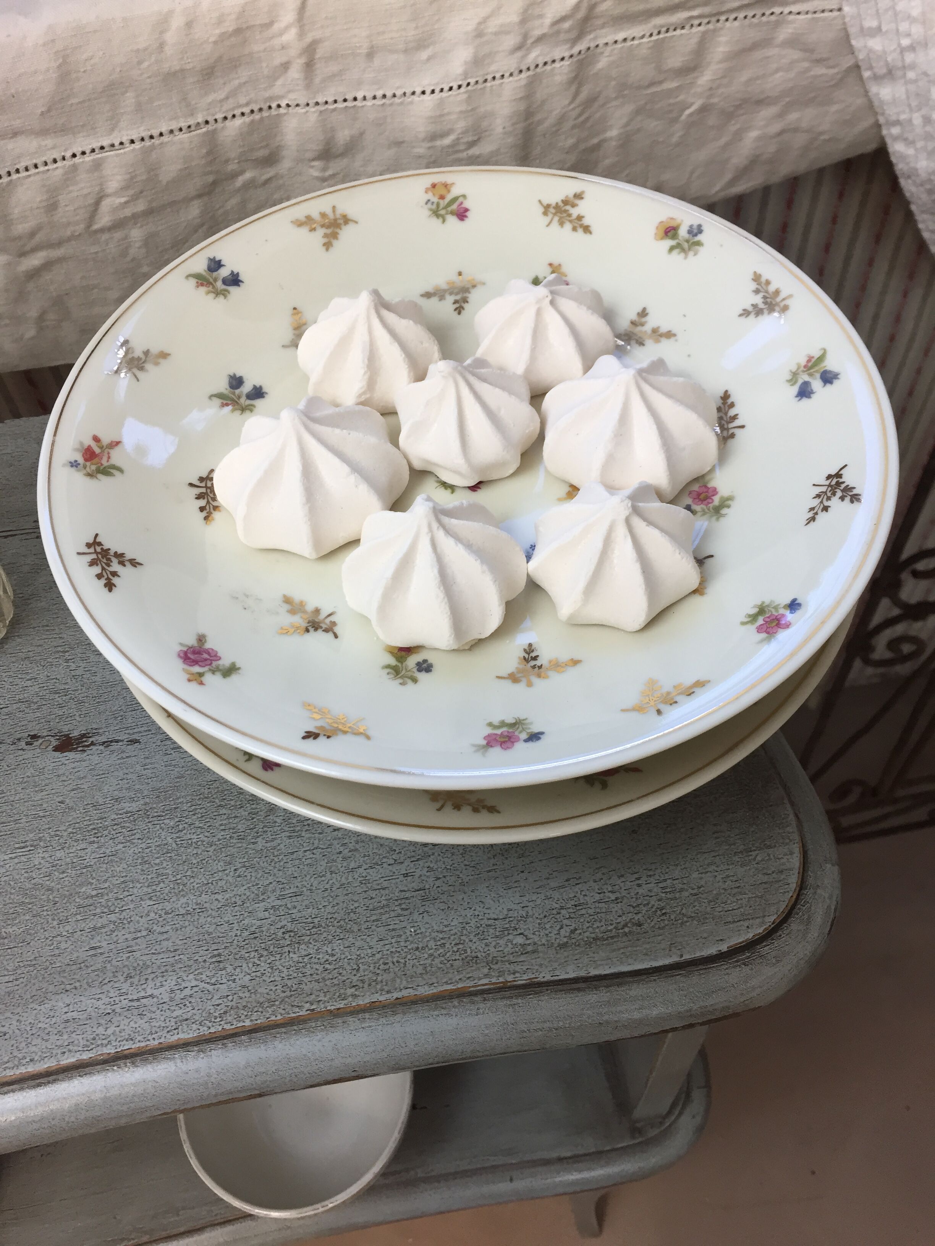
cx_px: 468
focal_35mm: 29
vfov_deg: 61.7
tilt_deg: -54.9
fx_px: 1044
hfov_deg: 48.2
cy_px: 623
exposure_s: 1/33
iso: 32
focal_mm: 4.15
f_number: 2.2
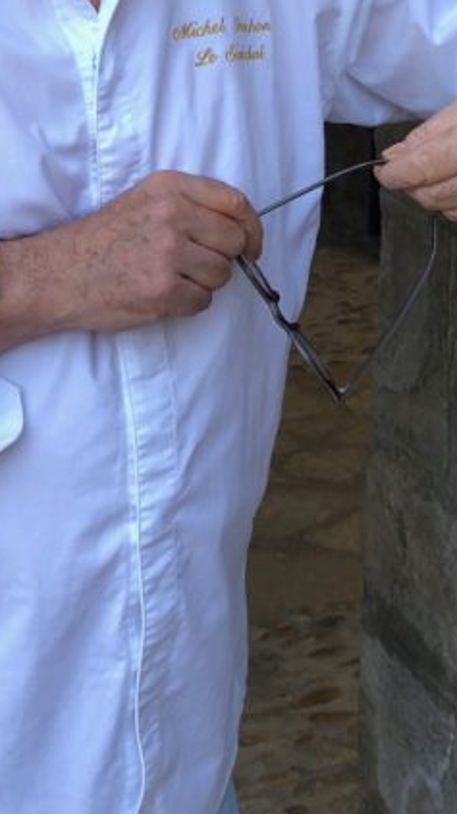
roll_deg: -1.0
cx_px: 224
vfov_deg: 27.8
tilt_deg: -7.2
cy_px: 116
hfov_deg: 16.3
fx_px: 1596
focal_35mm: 74
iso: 40
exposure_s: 1/120
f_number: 1.8
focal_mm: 4
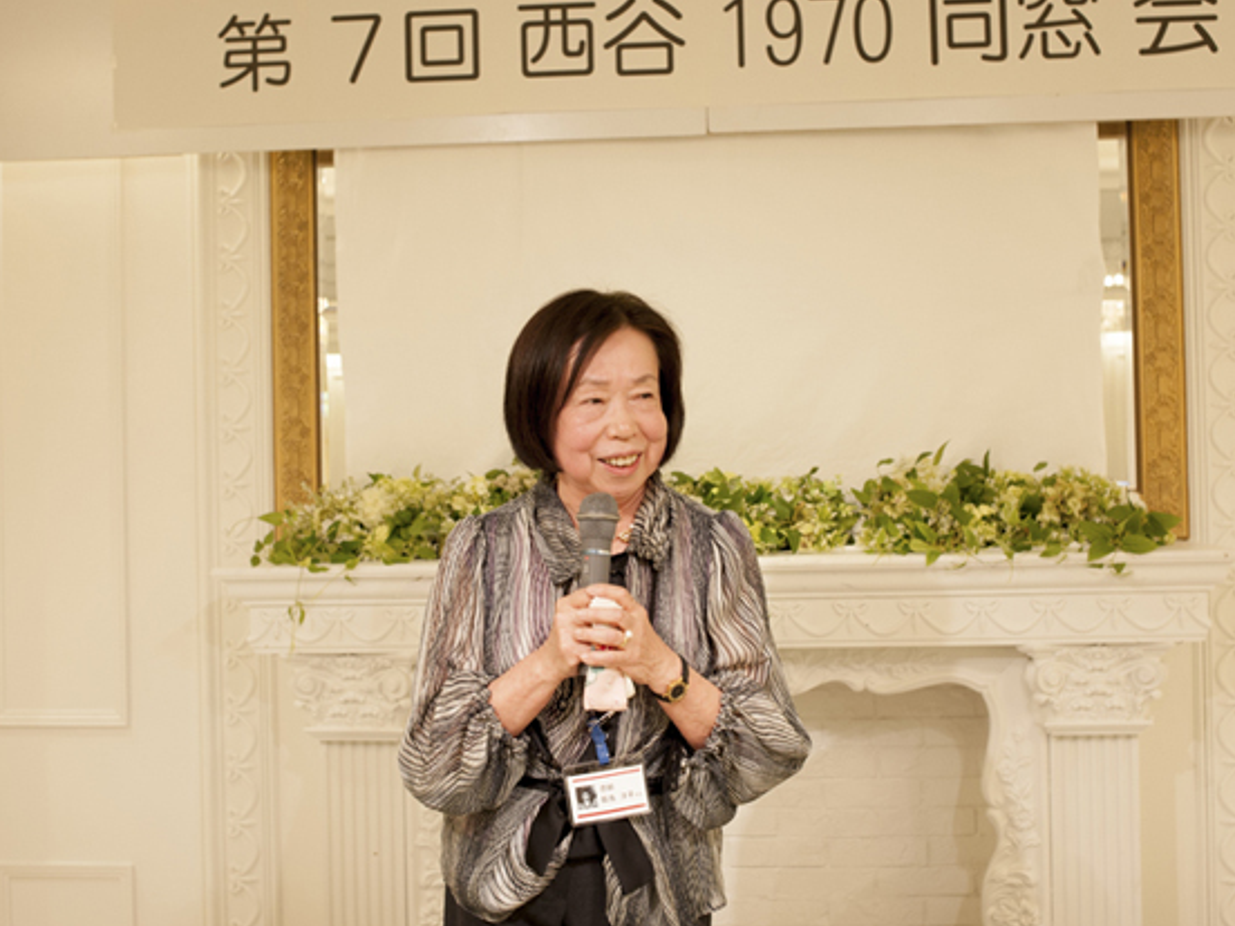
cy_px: 452
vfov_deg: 36.8
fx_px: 1391
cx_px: 633
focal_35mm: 39
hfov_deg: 47.9
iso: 500
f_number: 5.6
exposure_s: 1/100
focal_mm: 35
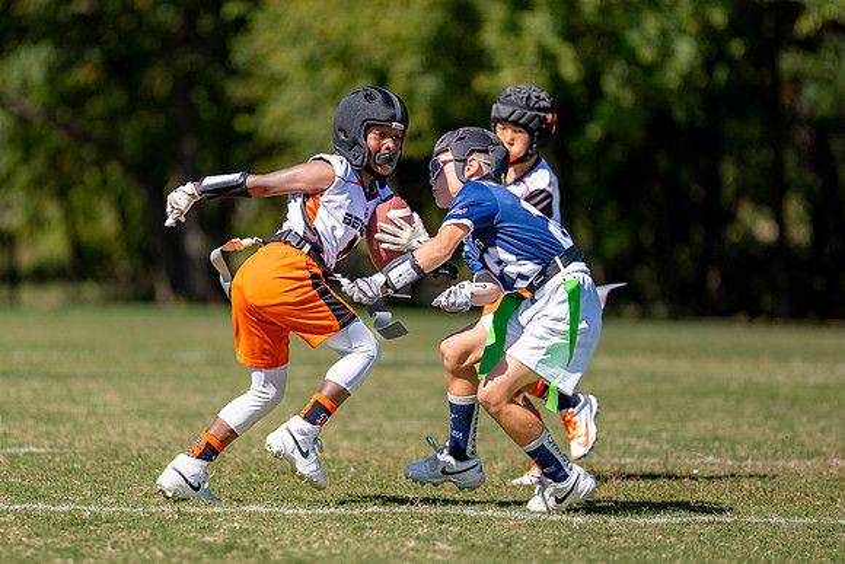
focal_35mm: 269
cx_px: 348
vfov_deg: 5.1
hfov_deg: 7.7
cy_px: 253
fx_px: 6310
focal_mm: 200
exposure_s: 1/2500
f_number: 2.8
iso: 160
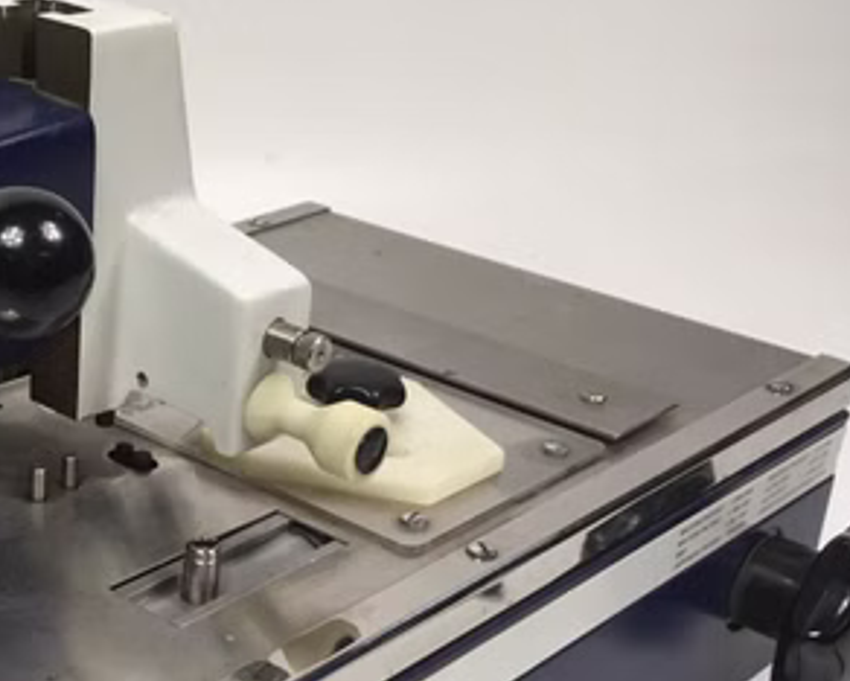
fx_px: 1561
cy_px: 637
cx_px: 79
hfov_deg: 29.2
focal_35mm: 62
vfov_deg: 23.8
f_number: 2.2
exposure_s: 1/33
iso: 25
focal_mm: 4.15
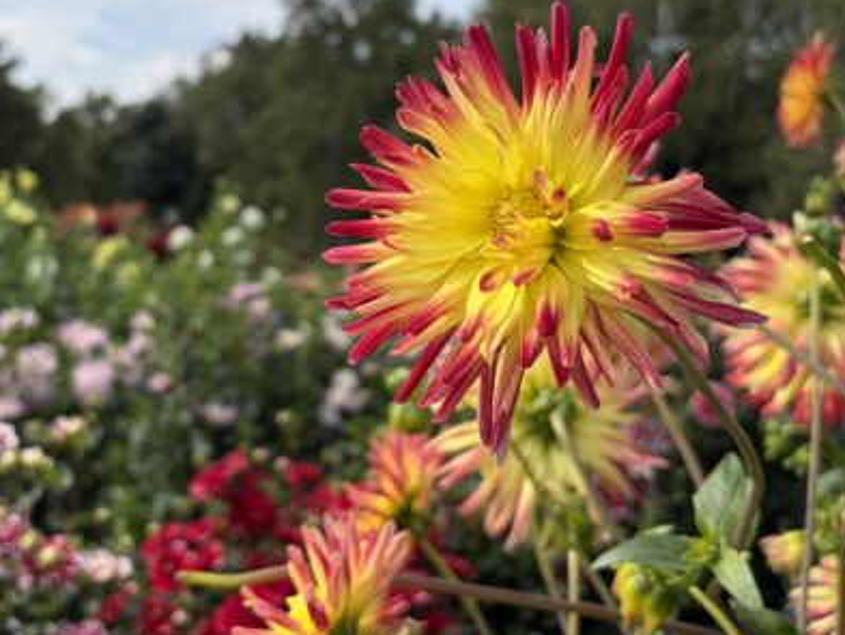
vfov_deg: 33.3
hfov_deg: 43.5
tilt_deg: +1.1
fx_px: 1050
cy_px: 207
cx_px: 318
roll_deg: +0.3
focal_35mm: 43
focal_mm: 5.96
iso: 64
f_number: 1.6
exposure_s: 1/2451
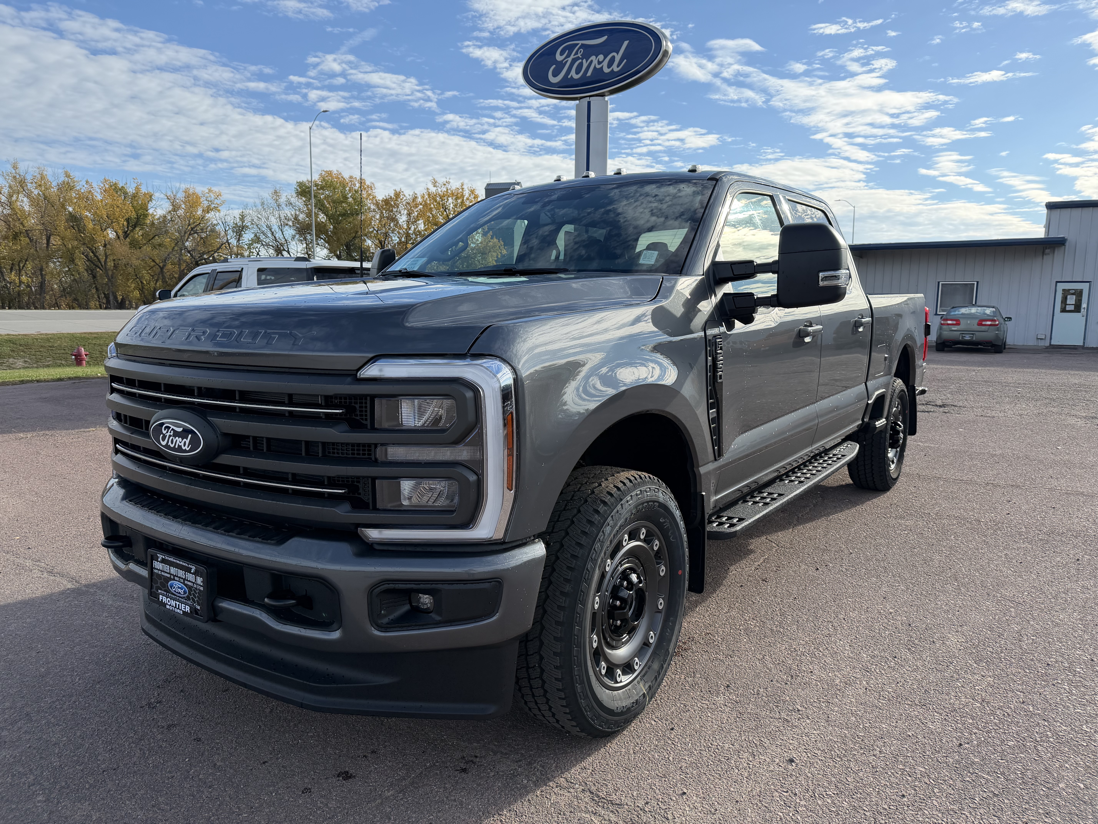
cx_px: 549
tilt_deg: -8.3
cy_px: 412
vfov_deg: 56.8
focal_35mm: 24
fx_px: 761
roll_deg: -0.9
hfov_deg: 71.6
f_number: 1.78
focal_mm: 6.76
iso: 100
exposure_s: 1/3584
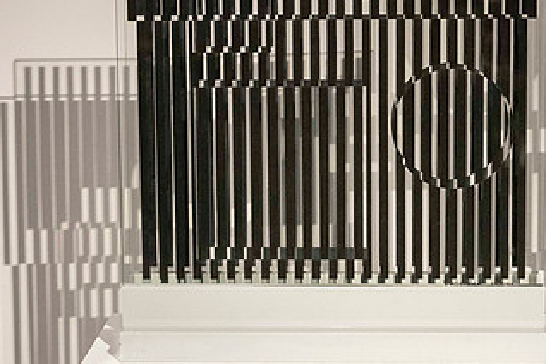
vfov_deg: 13.4
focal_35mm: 102
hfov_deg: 20.0
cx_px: 318
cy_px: 92
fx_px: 1547
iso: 12800
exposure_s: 1/125
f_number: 3.2
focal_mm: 56
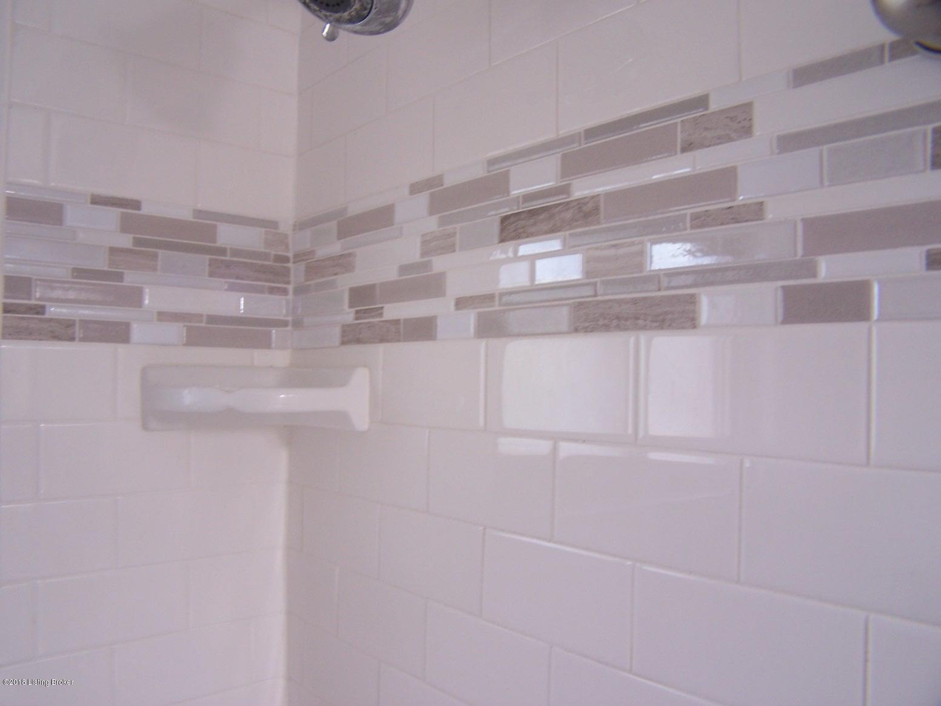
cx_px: 470
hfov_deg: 49.0
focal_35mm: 38
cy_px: 353
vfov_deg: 37.7
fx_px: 1033
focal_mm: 6.3
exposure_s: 1/10
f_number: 2.8
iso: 80
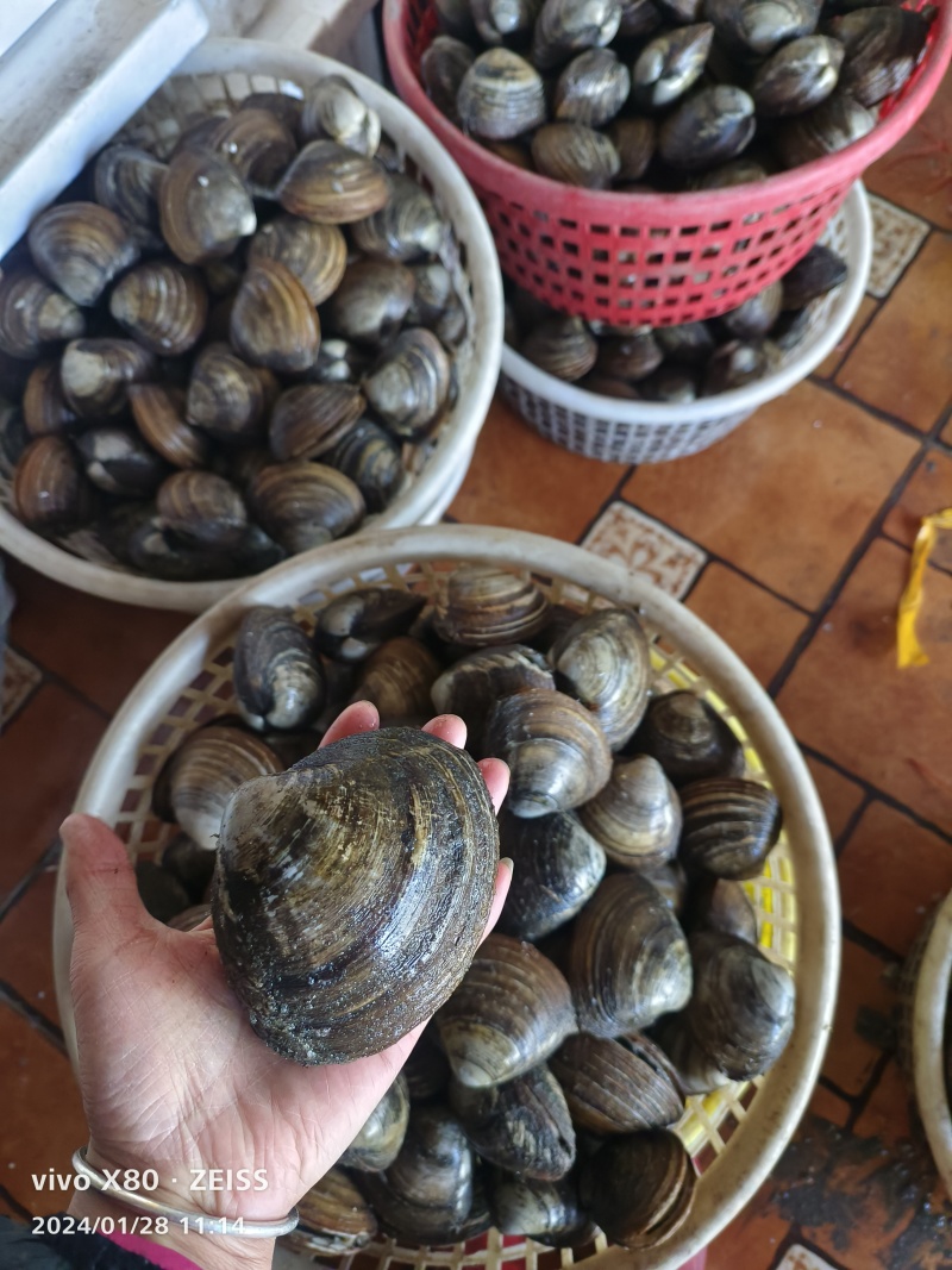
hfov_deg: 58.9
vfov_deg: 73.9
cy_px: 635
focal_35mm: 23
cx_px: 476
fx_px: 844
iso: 581
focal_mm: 5.5
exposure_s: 1/50
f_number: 1.75
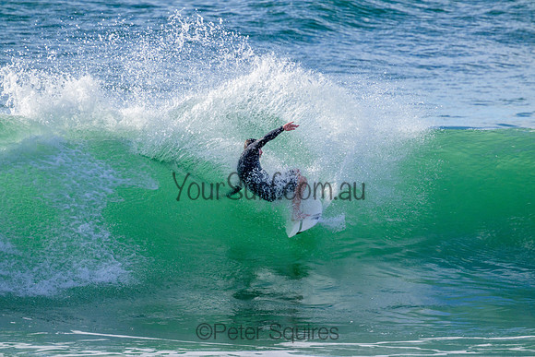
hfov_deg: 2.6
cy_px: 178
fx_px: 11891
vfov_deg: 1.7
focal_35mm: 800
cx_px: 268
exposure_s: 1/2000
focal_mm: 800
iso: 1100
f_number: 11
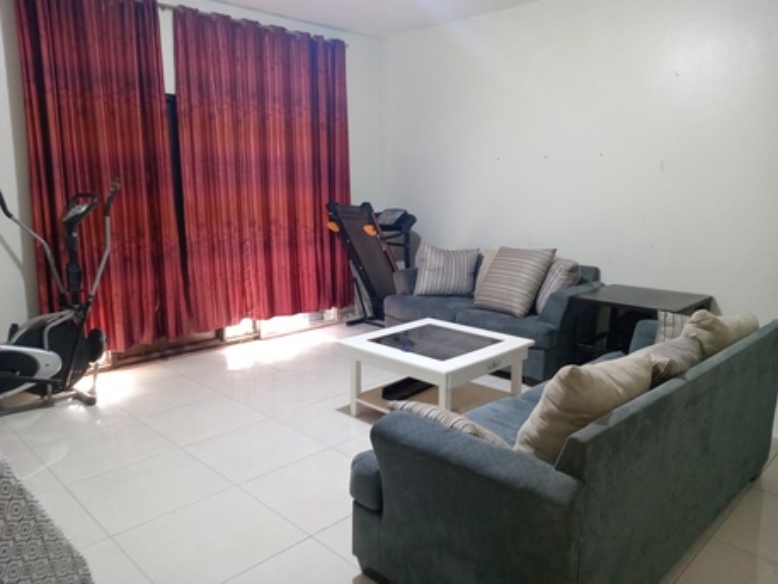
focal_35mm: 26
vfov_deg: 53.1
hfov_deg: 67.3
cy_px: 292
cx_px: 389
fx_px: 585
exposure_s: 1/20
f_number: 1.8
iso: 787
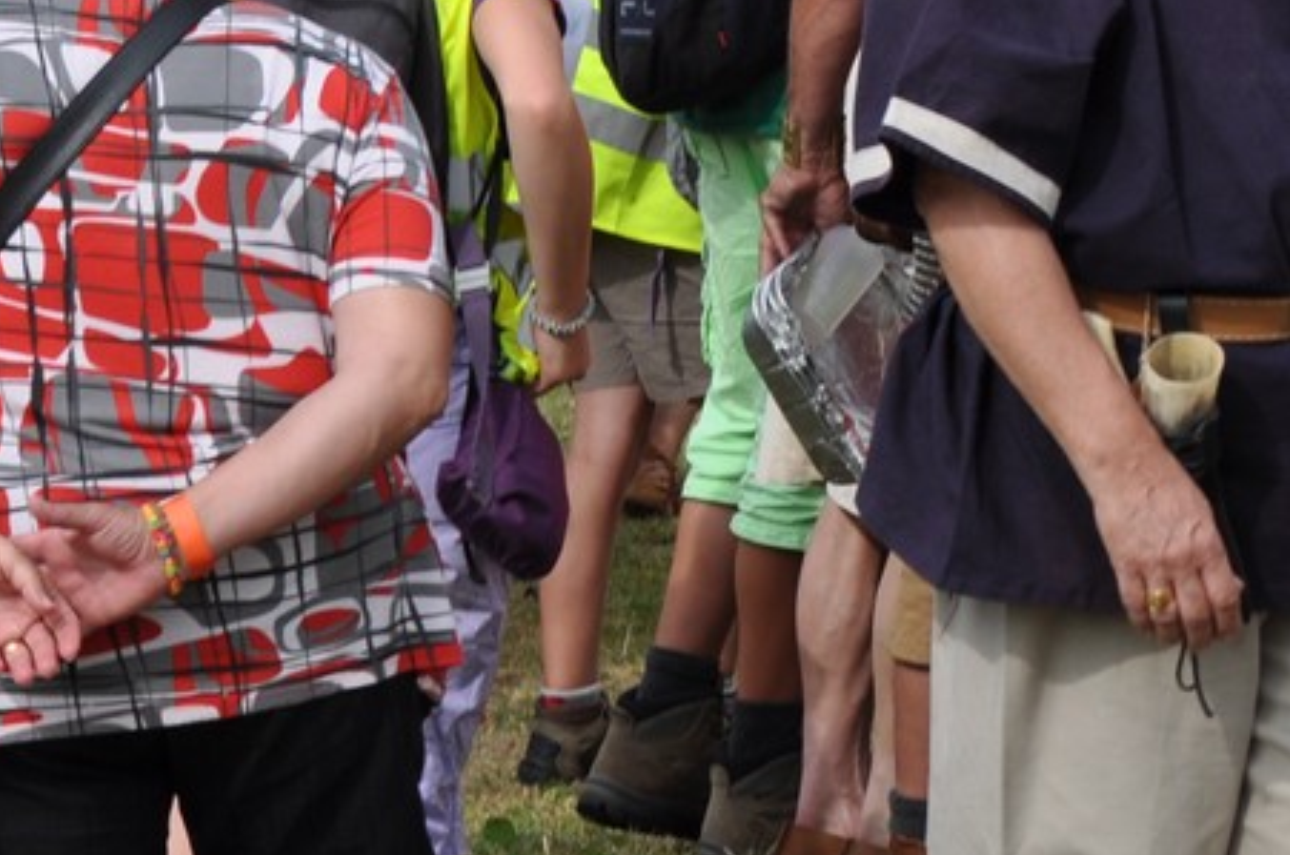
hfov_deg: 7.5
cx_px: 239
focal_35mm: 275
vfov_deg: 5.0
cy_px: -327
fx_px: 9825
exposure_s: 1/320
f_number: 9
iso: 200
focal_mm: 55
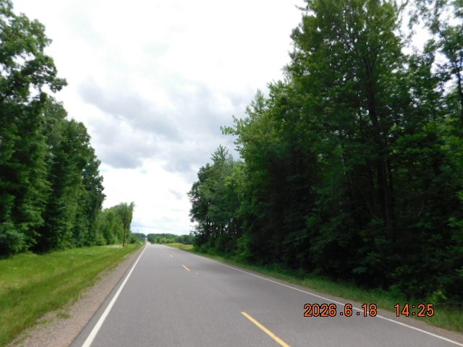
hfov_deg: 73.9
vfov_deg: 58.9
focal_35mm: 23
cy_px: 174
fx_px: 308
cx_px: 232
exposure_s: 1/1000
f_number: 3
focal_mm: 4
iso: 125
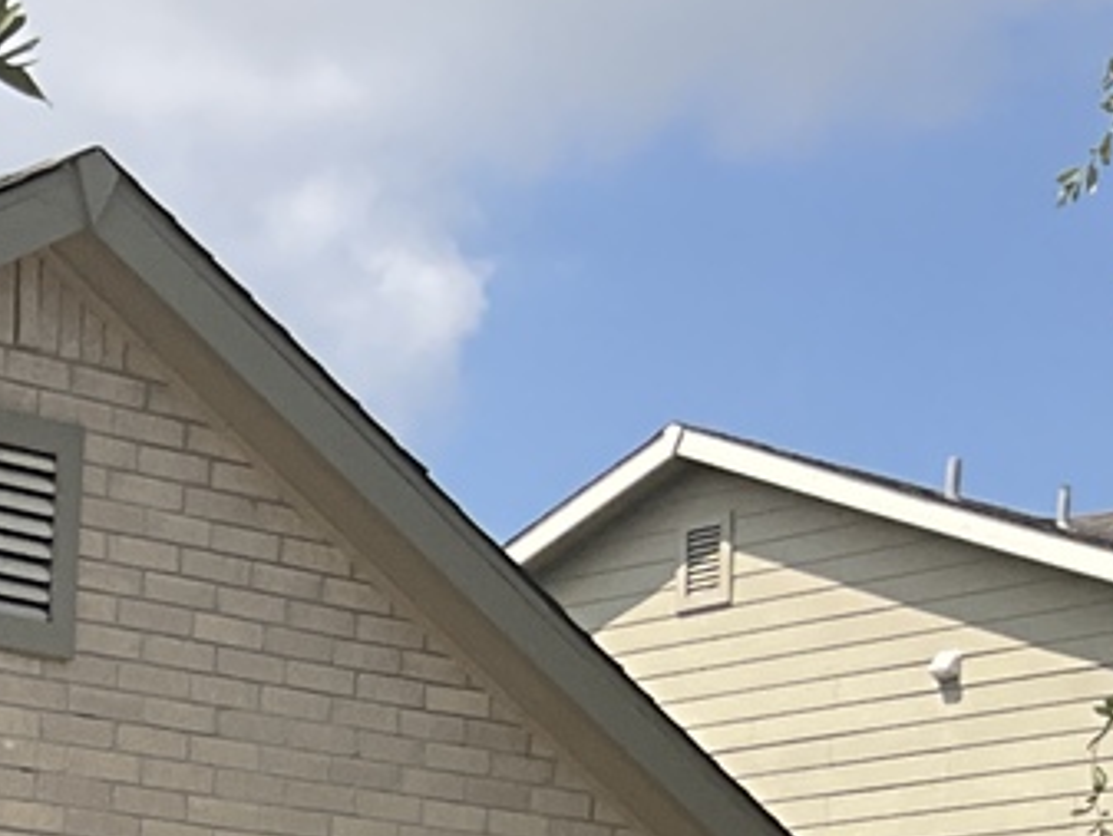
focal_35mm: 124
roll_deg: -2.2
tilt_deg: -3.2
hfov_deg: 14.4
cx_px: -740
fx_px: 3988
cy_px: 1649
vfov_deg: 10.9
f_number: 1.8
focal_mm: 3
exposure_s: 1/2141
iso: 25
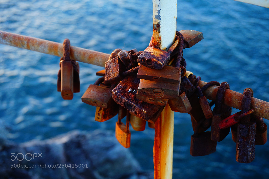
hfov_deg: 34.2
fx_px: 437
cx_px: 134
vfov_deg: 23.2
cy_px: 90
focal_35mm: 58
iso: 100
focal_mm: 39
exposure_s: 1/40
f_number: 5.6
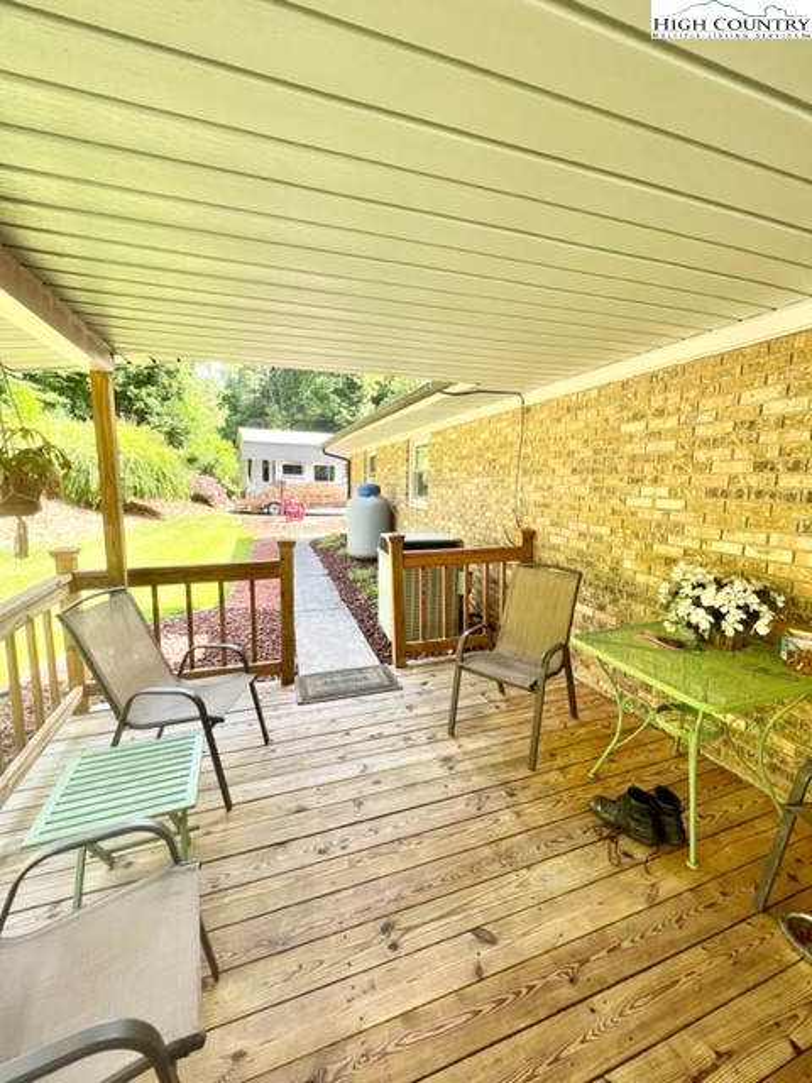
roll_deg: +0.6
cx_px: 406
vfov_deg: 106.2
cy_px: 542
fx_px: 407
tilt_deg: -7.6
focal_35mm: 13
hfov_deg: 89.9
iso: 32
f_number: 1.8
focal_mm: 1.57
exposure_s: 1/99
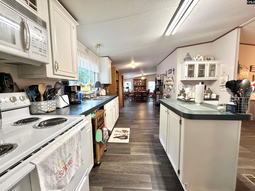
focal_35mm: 14
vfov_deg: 85.7
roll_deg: -0.2
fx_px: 103
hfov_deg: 102.1
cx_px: 128
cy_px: 96
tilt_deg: -5.0
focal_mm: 2.22
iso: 250
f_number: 2.2
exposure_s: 1/60
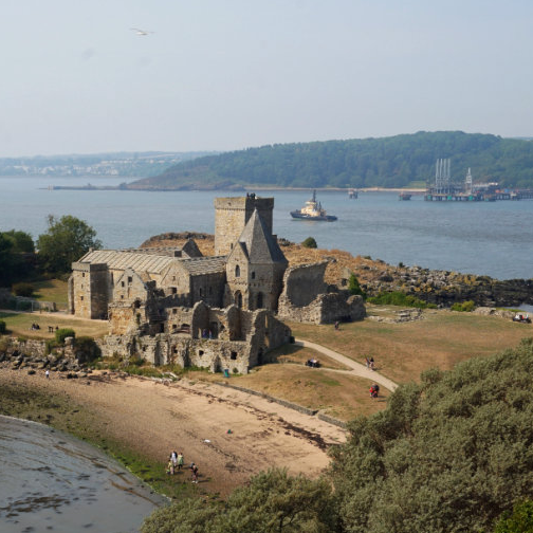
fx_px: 1161
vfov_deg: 25.8
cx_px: 200
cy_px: 271
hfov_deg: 25.8
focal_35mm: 67
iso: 100
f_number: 14
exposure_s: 1/80
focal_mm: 33
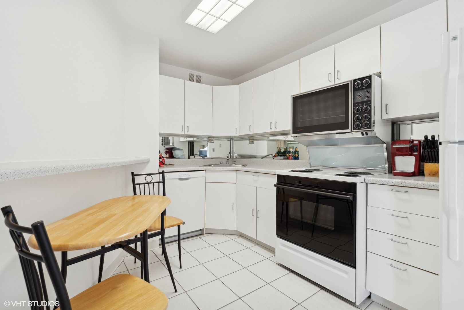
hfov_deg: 96.7
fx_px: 206
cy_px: 155
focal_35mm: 16
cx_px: 232
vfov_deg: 73.7
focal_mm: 16
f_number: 8
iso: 320
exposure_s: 1/25
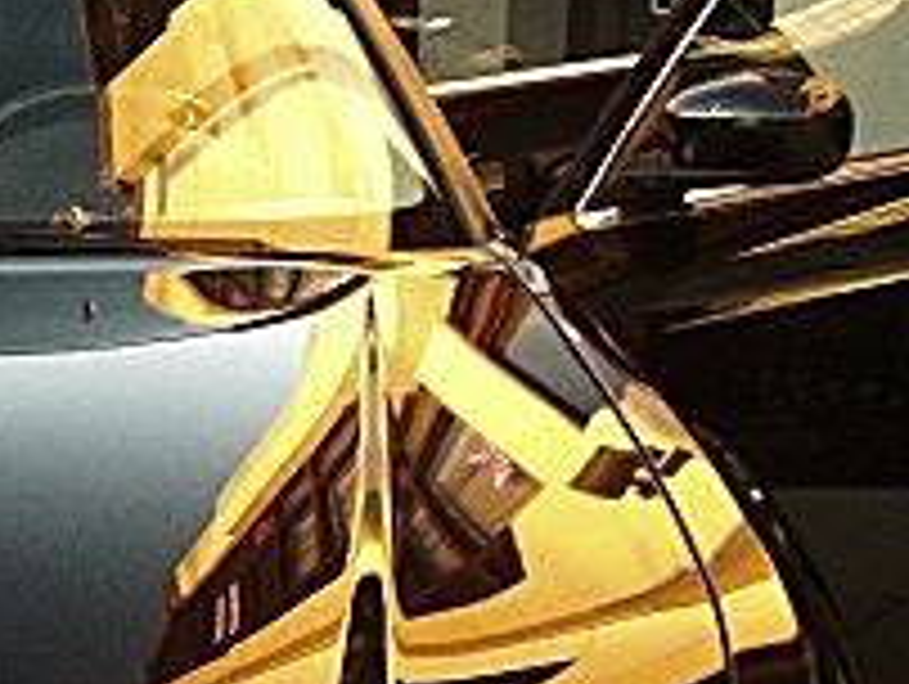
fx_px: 2997
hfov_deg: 16.6
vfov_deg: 12.8
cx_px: -162
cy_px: 765
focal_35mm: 114
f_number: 2.8
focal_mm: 6.3
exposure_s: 1/100
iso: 400
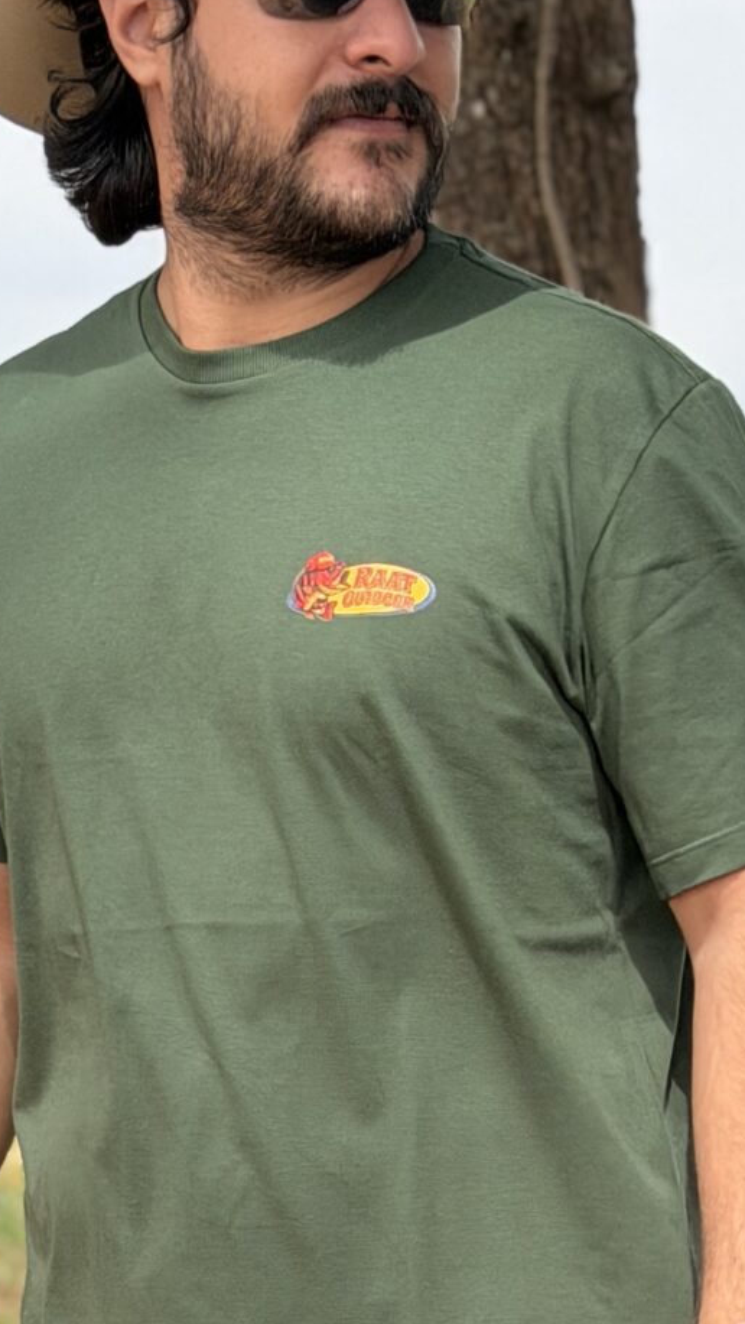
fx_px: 5126
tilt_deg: -8.4
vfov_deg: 14.4
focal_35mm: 146
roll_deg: +1.5
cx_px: 348
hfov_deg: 8.3
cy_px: 1486
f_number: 1.78
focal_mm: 6.76
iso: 64
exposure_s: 1/2667
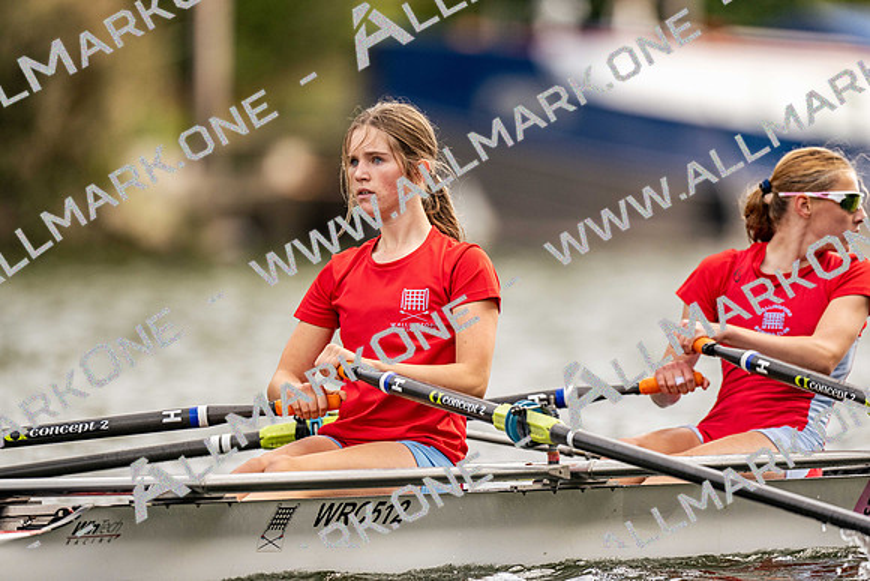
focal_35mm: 600
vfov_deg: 2.3
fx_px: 14503
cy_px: 290
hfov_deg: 3.4
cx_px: 435
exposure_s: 1/2500
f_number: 4
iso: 560
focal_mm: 600
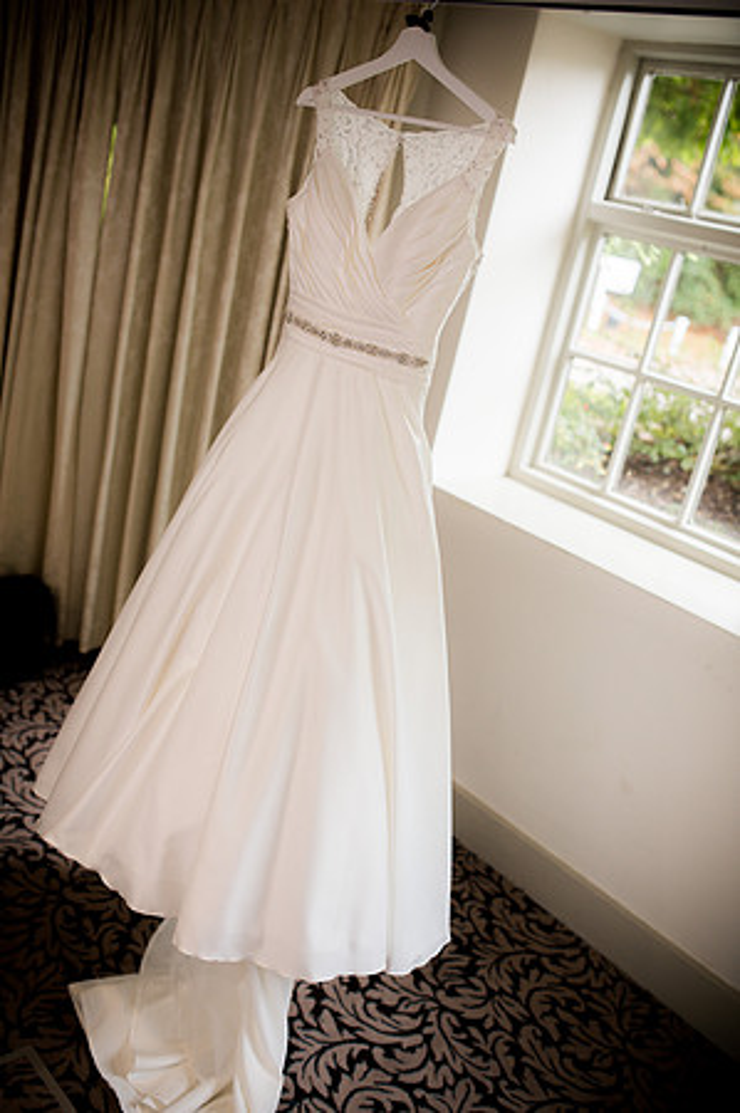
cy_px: 556
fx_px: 1082
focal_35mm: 35
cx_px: 370
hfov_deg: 37.8
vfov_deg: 54.5
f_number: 2.2
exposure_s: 1/80
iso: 500
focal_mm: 35
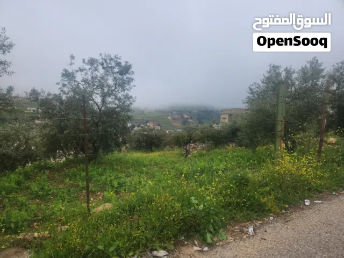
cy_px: 129
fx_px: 229
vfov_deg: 58.9
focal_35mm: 23
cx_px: 172
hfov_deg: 73.9
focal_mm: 5.4
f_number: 1.8
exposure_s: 1/841
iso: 20
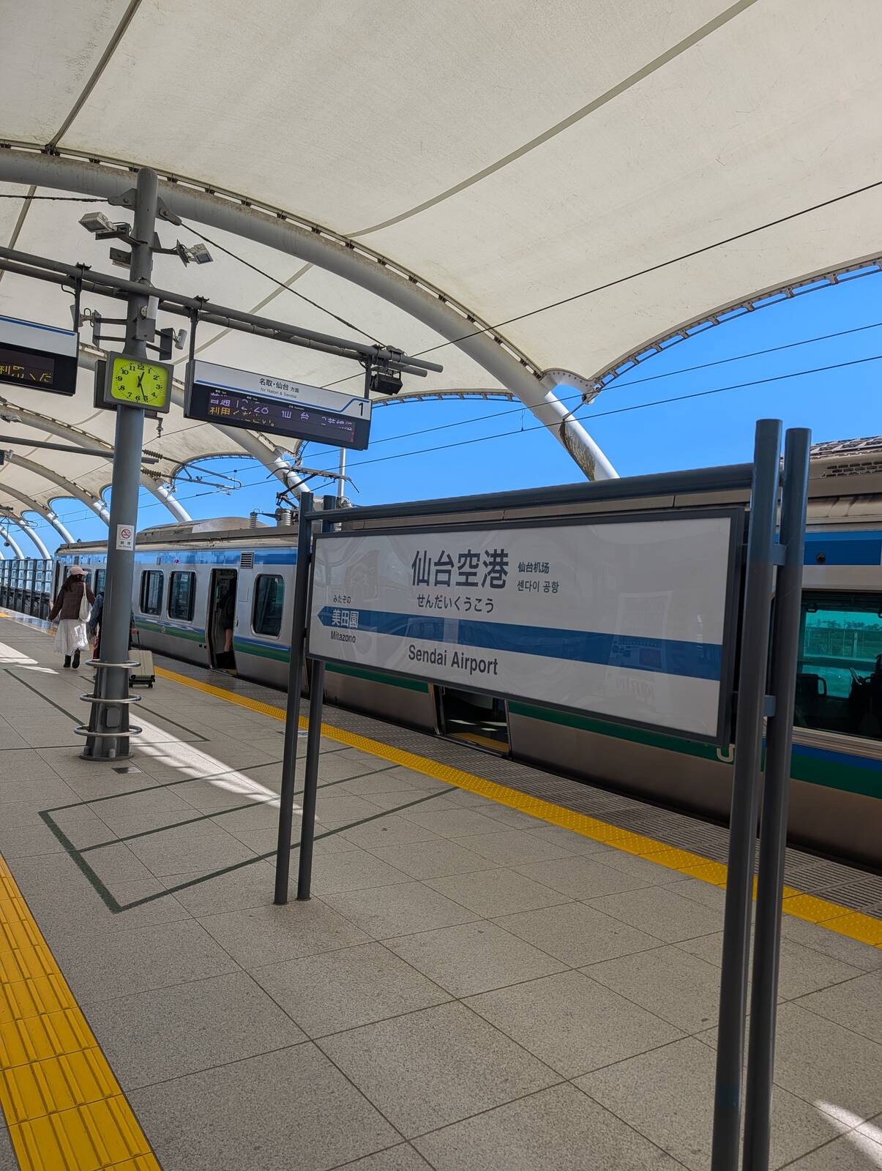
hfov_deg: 56.9
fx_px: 813
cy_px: 586
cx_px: 441
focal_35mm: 24
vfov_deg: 71.5
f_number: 1.68
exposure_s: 1/1127
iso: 21
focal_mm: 6.9
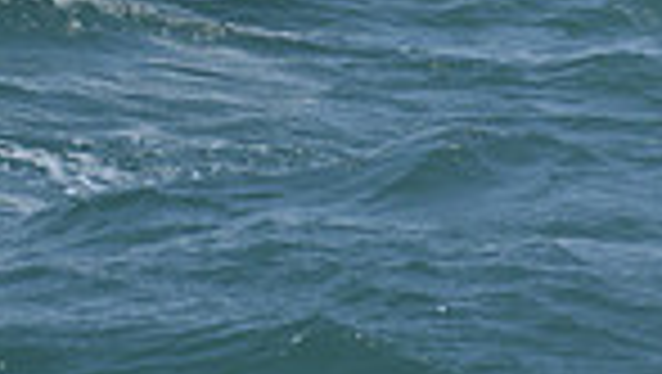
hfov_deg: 4.7
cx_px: -34
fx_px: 8117
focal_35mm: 462
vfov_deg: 2.6
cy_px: -861
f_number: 10
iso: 320
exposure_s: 1/1000
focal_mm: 112
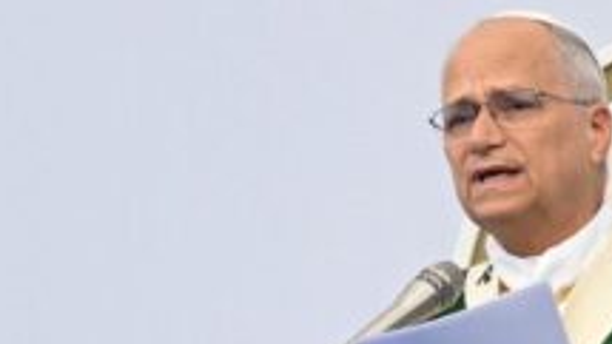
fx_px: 18989
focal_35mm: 1170
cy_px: 280
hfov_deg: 1.8
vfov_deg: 1.0
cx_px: 507
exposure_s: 1/640
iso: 1250
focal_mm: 400
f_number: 10
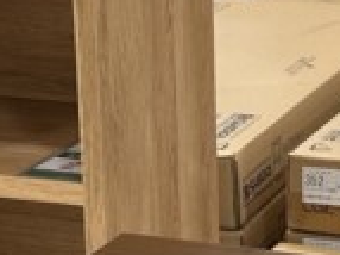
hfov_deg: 11.4
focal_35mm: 172
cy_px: 129
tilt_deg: -16.9
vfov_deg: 8.6
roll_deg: -0.1
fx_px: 1688
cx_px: 297
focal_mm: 6.86
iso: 80
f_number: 1.78
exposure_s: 1/61
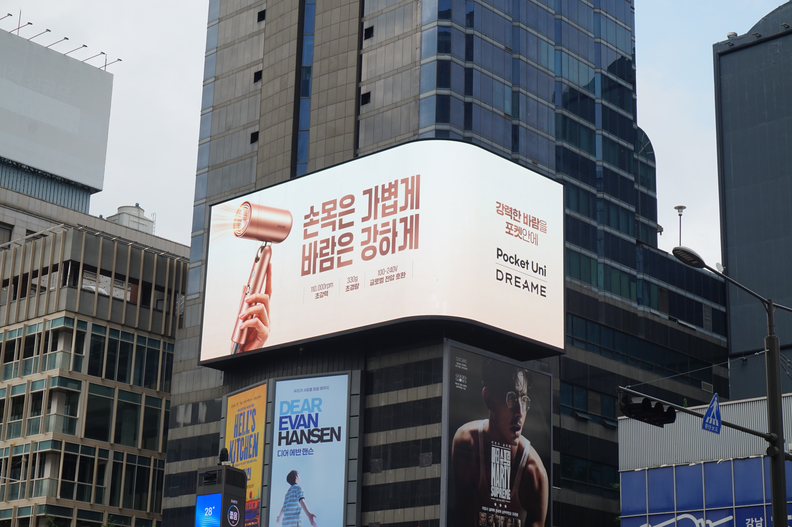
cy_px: 264
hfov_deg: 30.5
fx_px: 1451
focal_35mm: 66
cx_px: 396
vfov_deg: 20.6
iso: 100
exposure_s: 1/100
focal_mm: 44
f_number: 11
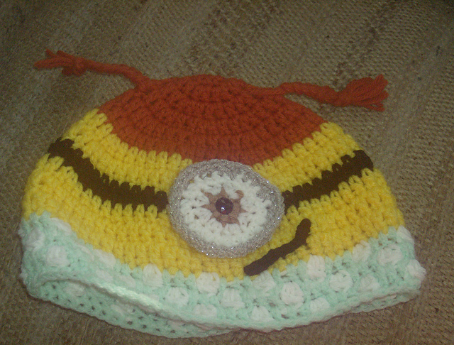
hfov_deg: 27.7
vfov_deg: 21.2
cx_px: 227
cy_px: 172
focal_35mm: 70
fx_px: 922
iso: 200
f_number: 3.7
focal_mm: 11.6
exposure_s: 1/91.3
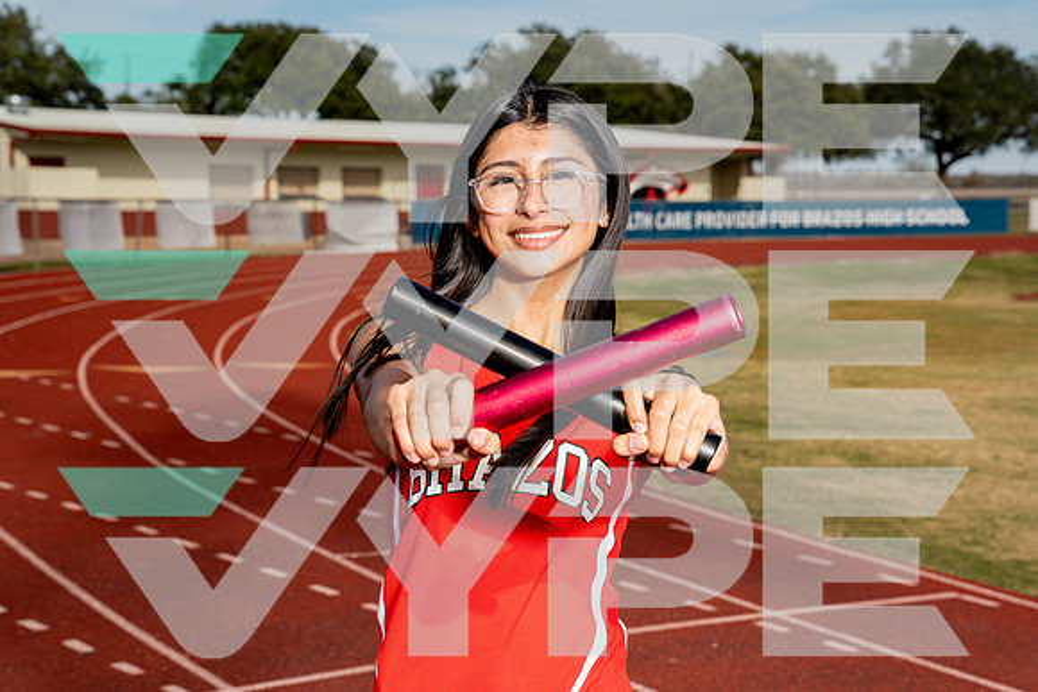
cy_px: 346
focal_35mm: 70
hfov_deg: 28.8
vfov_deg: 19.5
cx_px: 519
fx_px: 2019
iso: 100
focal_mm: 70
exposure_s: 1/250
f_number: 8
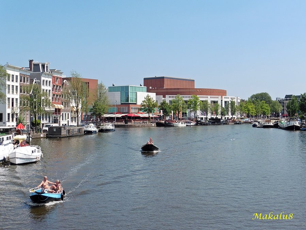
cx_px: 153
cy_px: 115
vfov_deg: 30.9
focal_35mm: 47
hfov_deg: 40.4
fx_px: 415
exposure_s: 1/1000
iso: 100
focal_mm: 8.5
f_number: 5
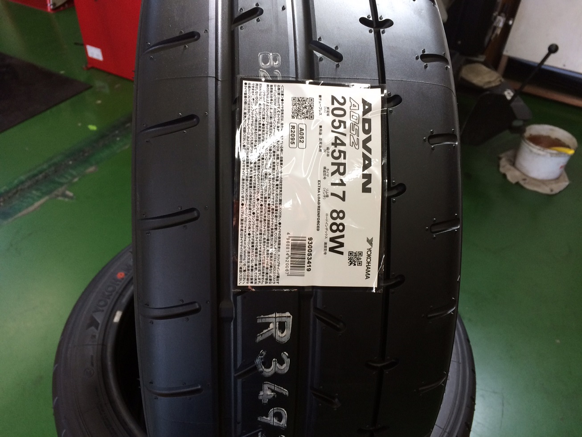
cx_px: 291
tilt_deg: -40.8
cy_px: 218
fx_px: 488
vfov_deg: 48.2
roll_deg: -4.8
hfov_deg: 61.7
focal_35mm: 29
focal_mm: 4.15
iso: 50
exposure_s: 1/30
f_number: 2.2
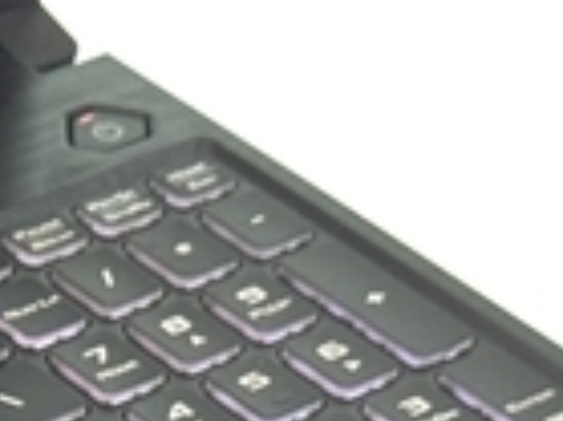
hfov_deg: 6.9
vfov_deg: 5.3
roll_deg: +1.8
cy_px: 789
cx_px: -608
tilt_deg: -37.4
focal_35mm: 277
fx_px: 4501
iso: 100
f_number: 1.78
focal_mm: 6.76
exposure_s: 1/116
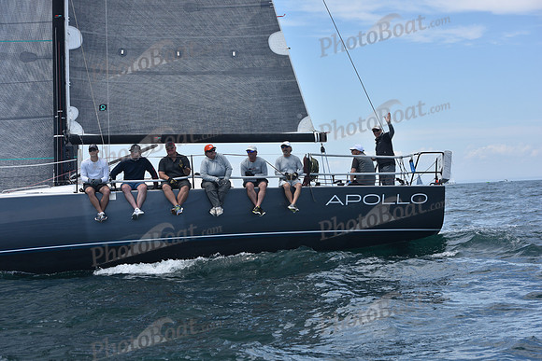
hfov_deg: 28.8
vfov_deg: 19.5
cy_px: 180
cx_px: 271
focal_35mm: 70
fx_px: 1054
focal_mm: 70
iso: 250
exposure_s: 1/800
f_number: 7.1
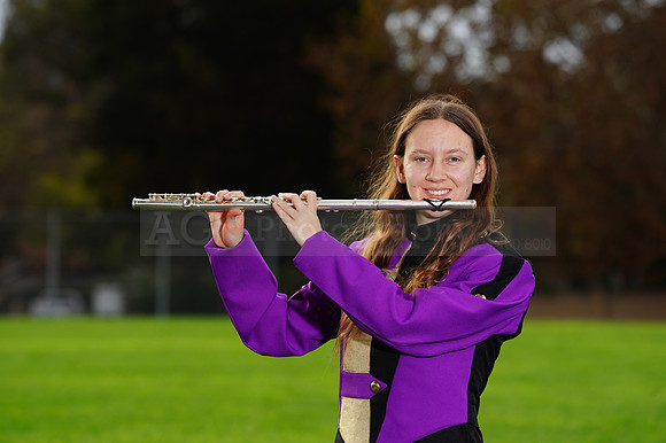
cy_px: 222
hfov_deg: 9.0
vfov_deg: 6.0
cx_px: 333
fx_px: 4234
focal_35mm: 229
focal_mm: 229
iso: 100
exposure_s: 1/200
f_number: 7.1
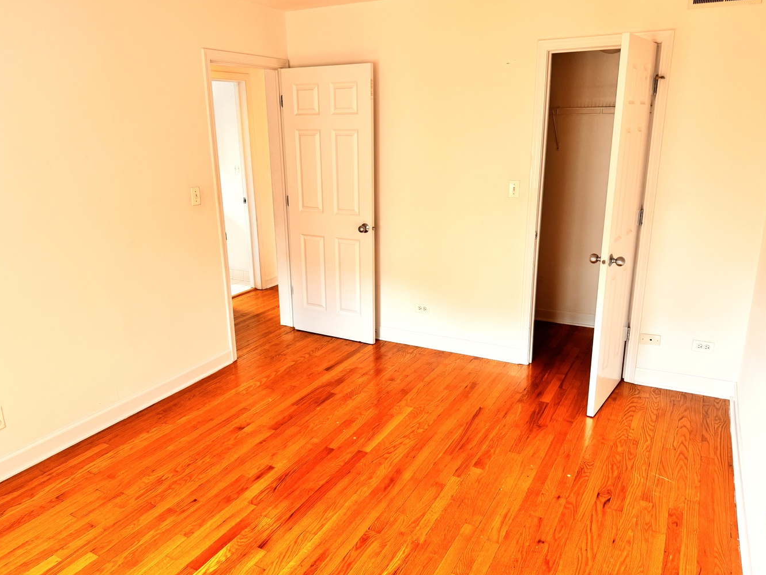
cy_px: 296
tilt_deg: -18.8
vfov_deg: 53.1
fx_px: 575
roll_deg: +0.8
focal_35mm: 26
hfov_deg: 67.3
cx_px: 364
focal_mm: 6.76
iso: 125
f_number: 1.78
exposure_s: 1/121
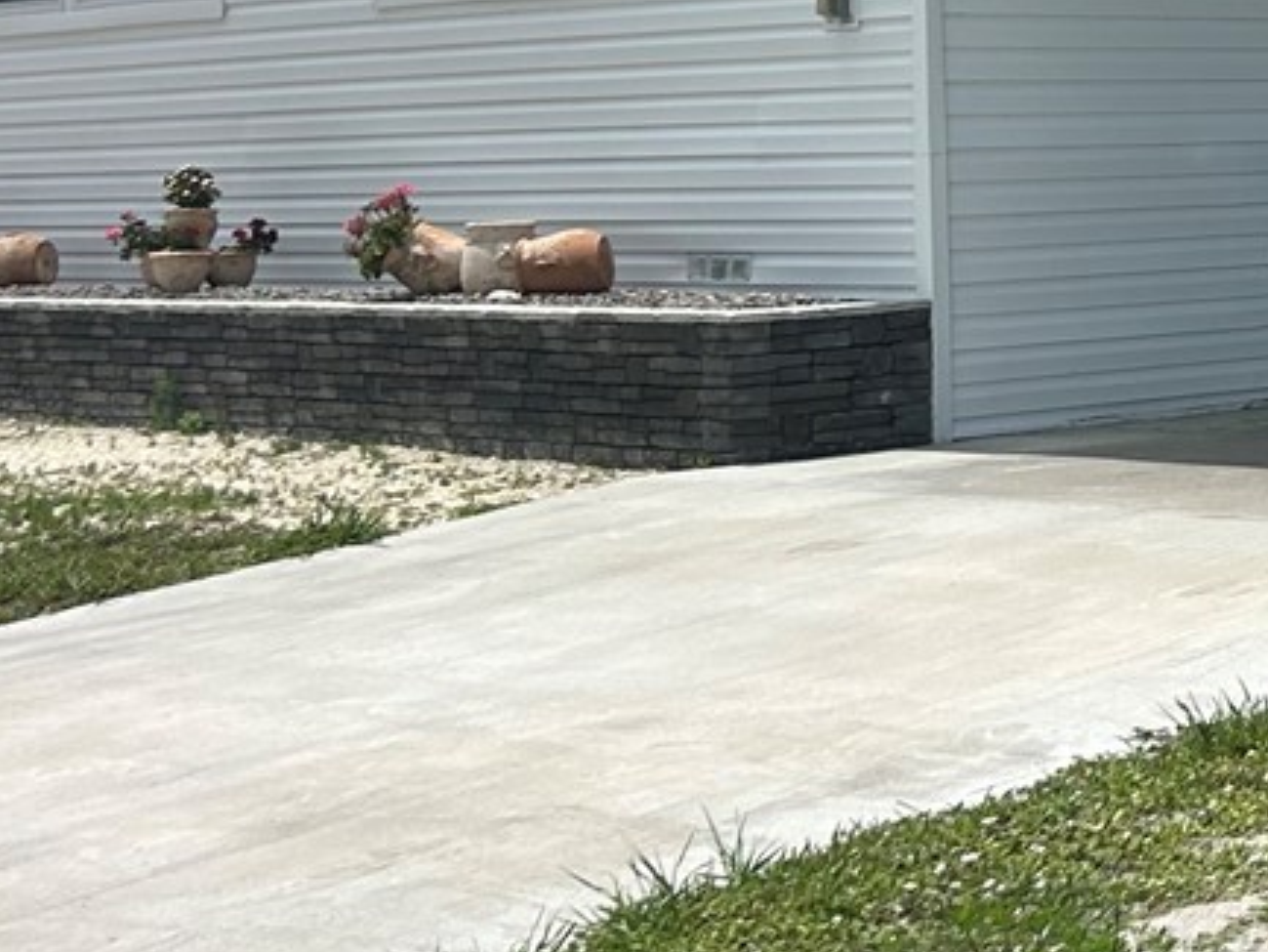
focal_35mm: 96
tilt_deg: +0.2
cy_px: 44
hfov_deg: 17.9
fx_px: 3517
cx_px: 1980
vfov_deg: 15.2
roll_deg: +1.3
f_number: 1.5
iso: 50
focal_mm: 5.7
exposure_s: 1/5882
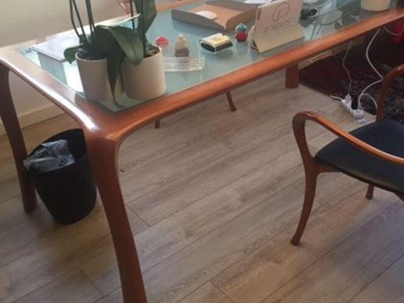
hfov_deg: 42.5
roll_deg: +1.7
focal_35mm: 44
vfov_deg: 32.8
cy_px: 123
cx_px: 261
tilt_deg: -30.8
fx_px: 513
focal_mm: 4.15
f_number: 2.2
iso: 64
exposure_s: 1/33
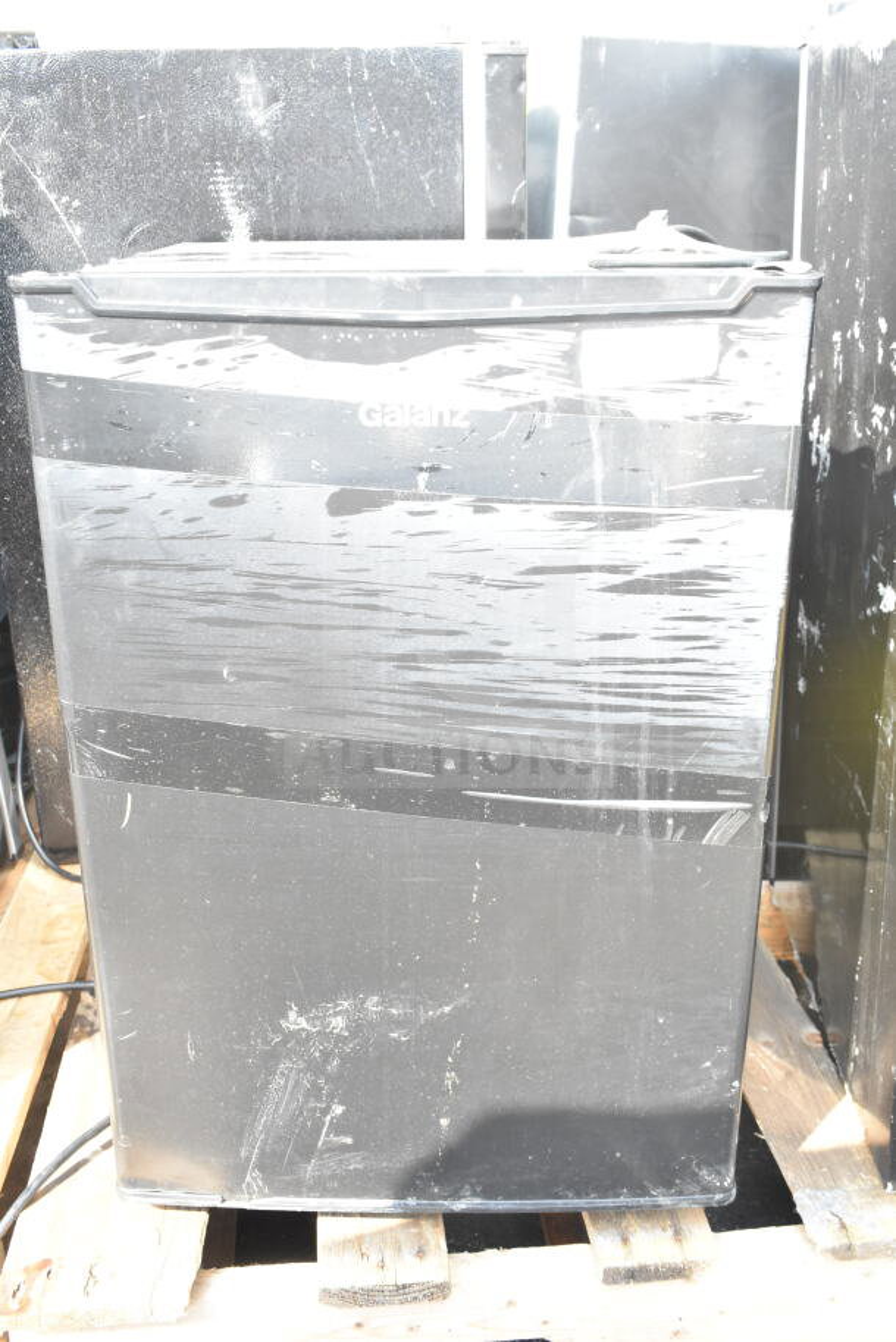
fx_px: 1287
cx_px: 448
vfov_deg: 55.1
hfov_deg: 38.4
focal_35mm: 34
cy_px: 671
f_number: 7.1
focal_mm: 23
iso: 1600
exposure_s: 1/200
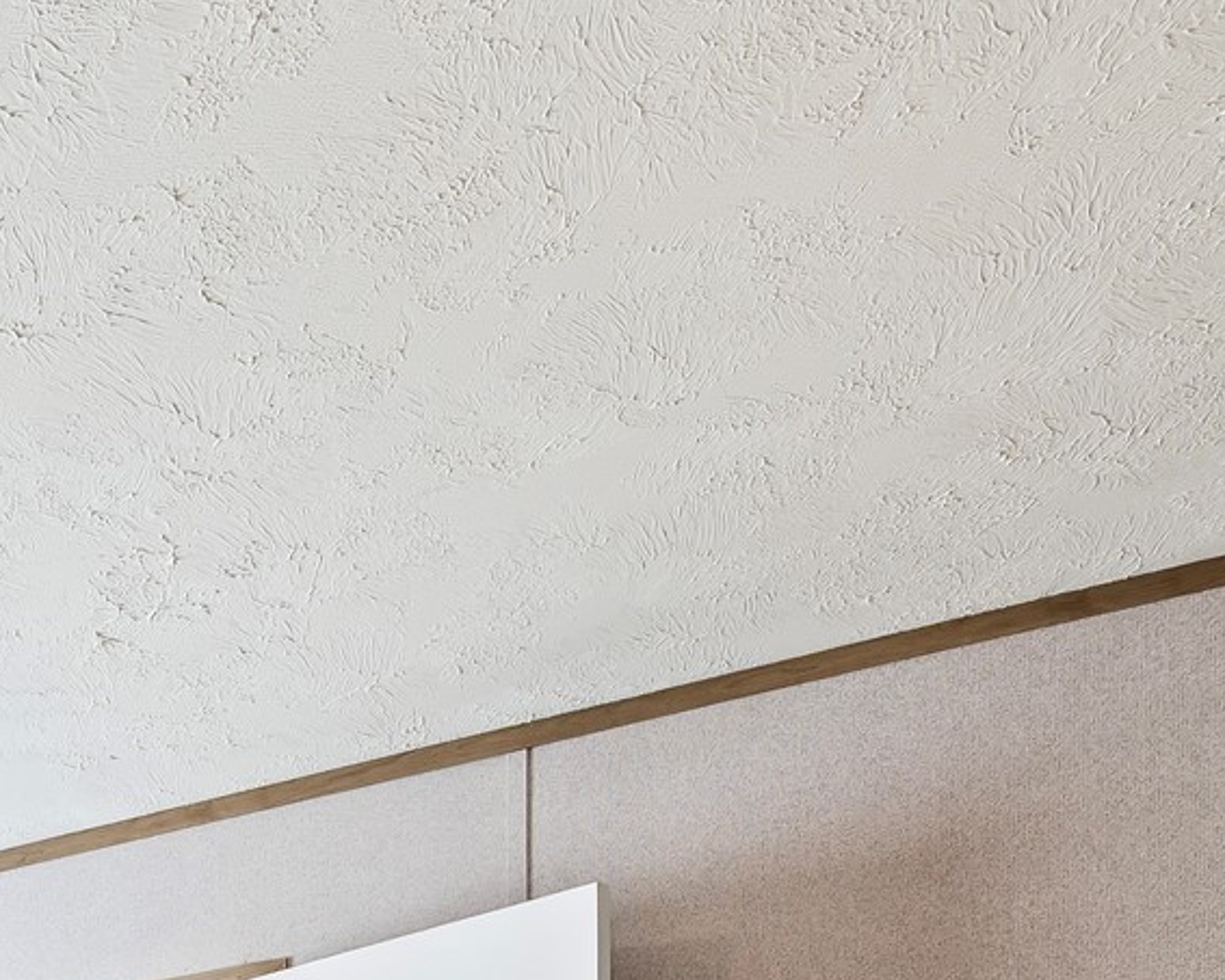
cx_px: -392
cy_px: 1558
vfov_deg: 22.1
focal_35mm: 54
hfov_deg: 28.2
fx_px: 1958
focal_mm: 15
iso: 125
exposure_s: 1/3
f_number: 6.3
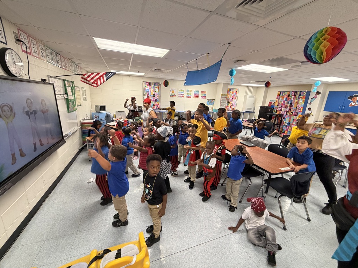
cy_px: 134
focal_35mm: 14
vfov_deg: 85.7
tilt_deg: -13.5
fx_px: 145
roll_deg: -2.8
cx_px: 179
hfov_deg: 102.1
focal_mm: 2.22
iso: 250
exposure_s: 1/60
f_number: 2.2
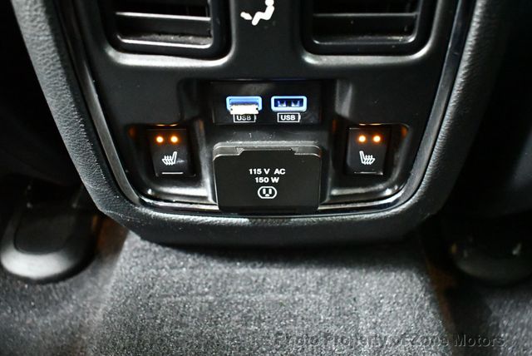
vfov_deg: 36.9
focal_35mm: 36
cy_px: 178
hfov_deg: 53.1
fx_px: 532
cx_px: 266
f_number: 3.5
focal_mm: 18
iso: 12800
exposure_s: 1/13
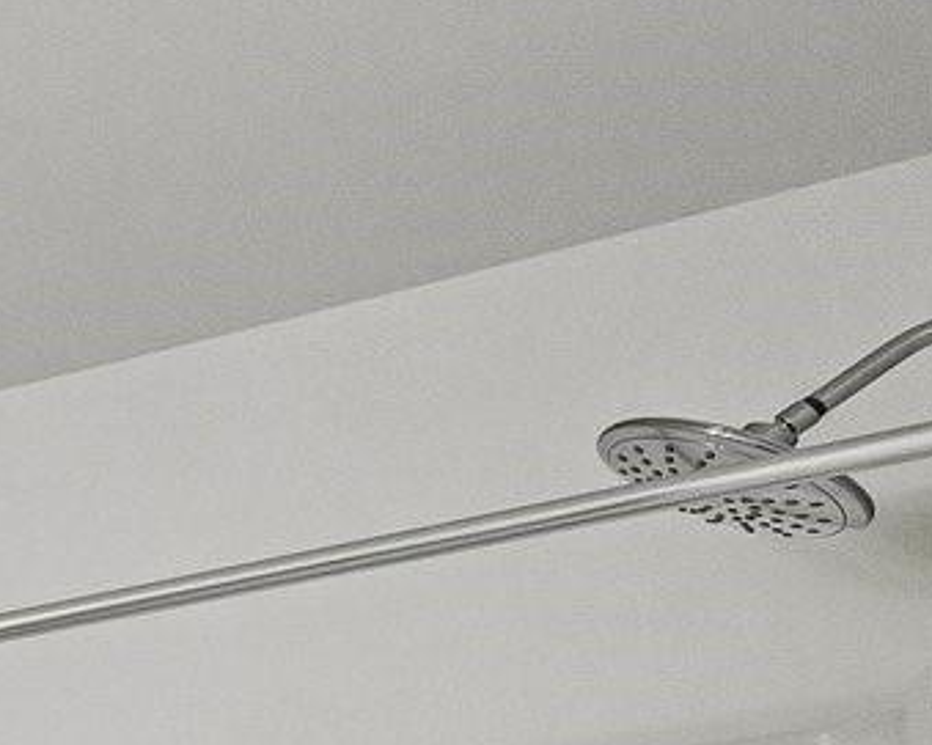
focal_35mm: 85
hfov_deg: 12.2
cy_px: 1530
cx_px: -1738
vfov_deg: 14.6
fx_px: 2344
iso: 400
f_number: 8
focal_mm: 10
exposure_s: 1/30
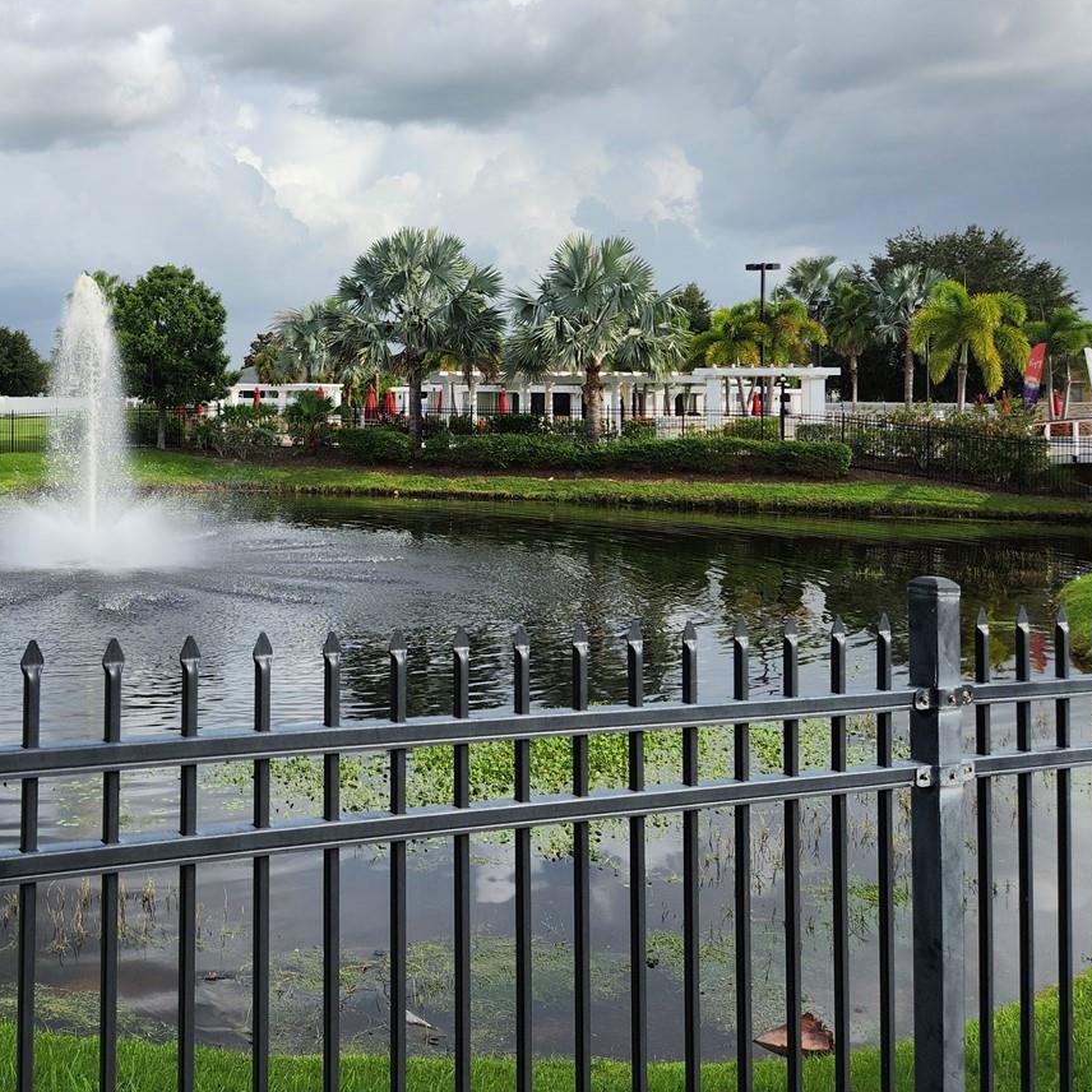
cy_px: 369
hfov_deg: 42.2
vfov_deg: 43.3
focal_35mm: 38
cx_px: 244
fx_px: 1356
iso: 20
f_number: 1.8
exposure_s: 1/1686
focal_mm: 5.4
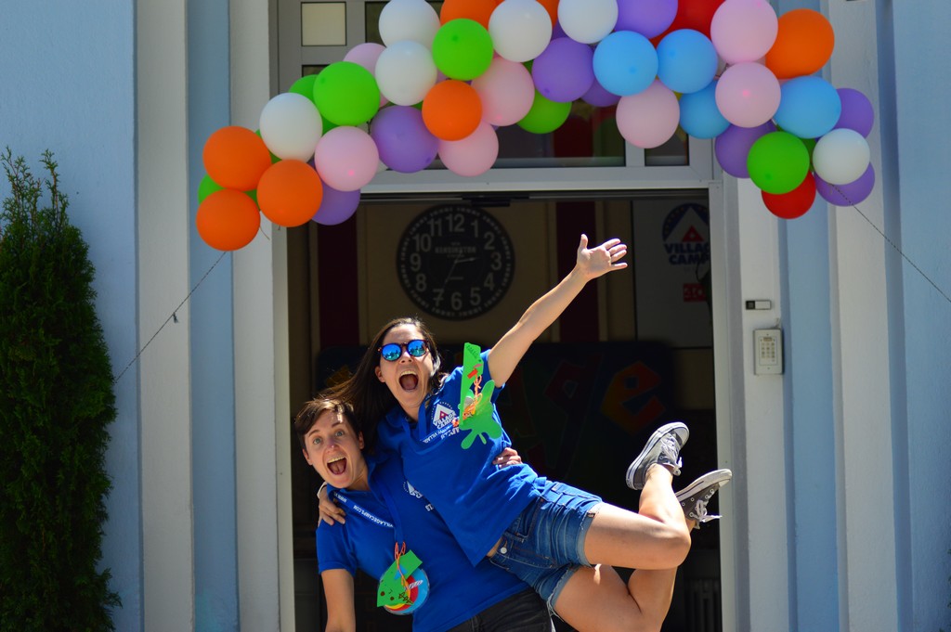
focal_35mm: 105
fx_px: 2771
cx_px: 476
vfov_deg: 13.0
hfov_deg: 19.5
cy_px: 316
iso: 200
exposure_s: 1/800
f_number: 4
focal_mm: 70
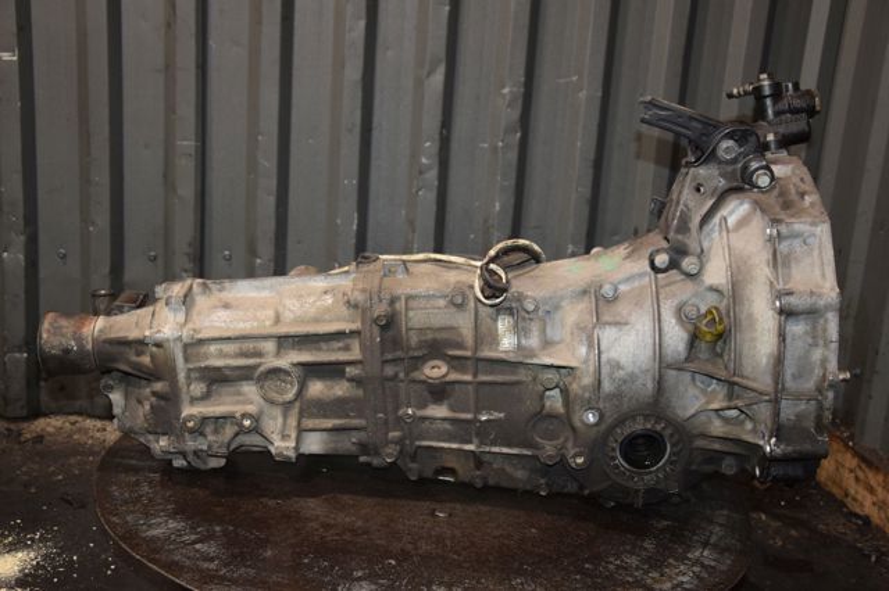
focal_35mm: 48
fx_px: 1185
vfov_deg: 28.0
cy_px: 296
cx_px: 444
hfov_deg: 41.1
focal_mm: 32
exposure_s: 1/60
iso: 800
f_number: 5
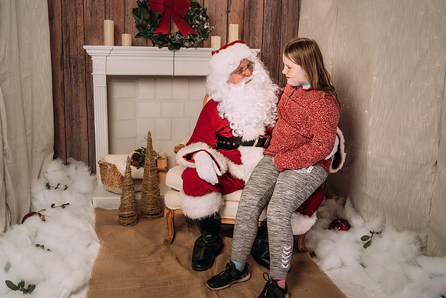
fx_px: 459
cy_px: 148
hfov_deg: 51.9
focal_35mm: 37
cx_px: 223
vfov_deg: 35.9
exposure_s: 1/100
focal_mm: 35
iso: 100
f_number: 5.6
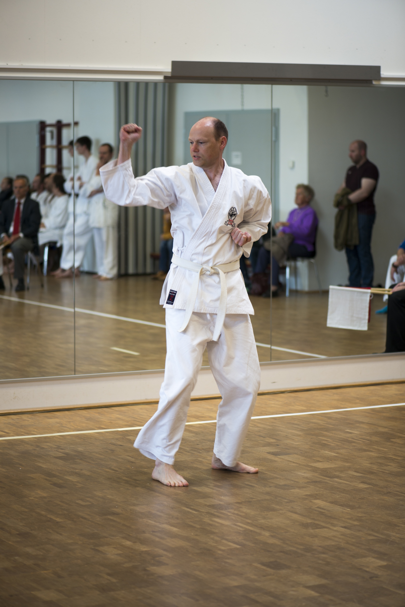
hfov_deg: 13.1
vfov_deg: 19.4
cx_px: 202
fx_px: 1770
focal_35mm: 105
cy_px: 304
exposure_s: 1/125
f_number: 2.8
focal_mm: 105
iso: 140
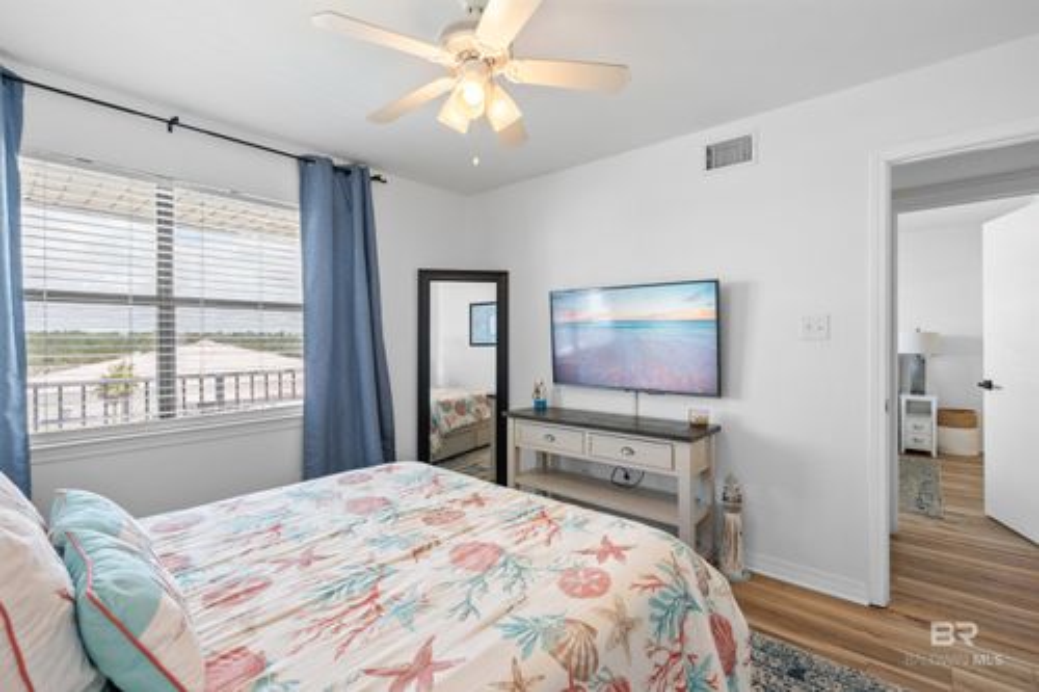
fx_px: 462
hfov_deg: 96.8
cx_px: 520
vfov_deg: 73.7
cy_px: 346
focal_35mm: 16
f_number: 9
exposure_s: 1/15
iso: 500
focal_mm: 16
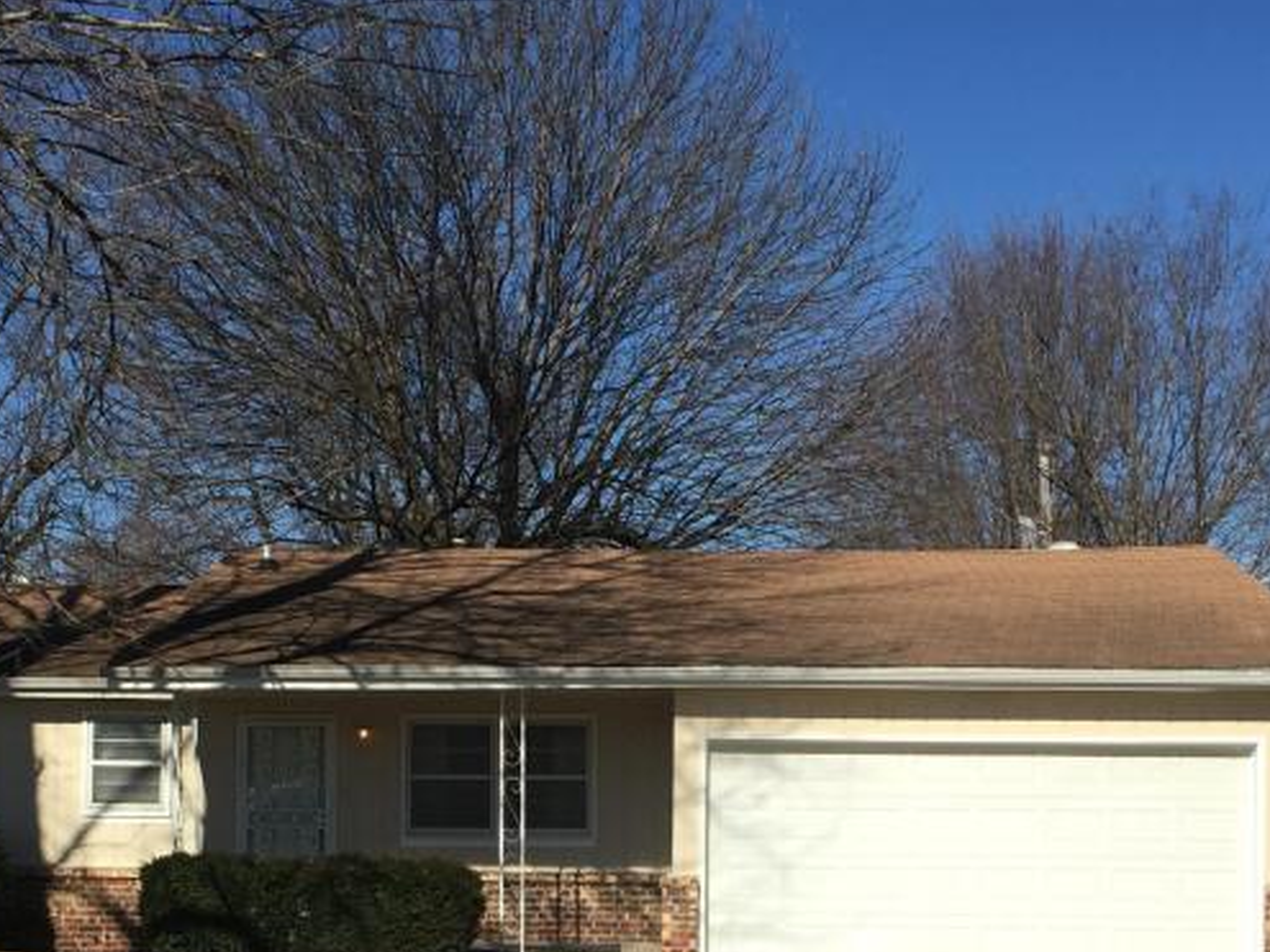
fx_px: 2201
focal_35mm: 60
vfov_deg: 23.9
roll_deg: -1.4
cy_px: 808
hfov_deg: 32.1
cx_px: 539
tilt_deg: +0.4
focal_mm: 4.15
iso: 32
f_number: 2.2
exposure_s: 1/2475
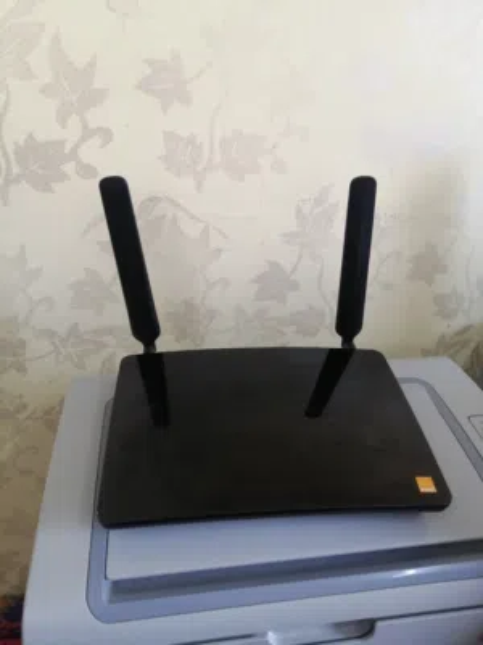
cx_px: 242
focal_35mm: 27
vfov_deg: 65.3
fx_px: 502
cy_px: 322
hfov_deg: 51.4
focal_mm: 3.88
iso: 160
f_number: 1.8
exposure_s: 1/33.3
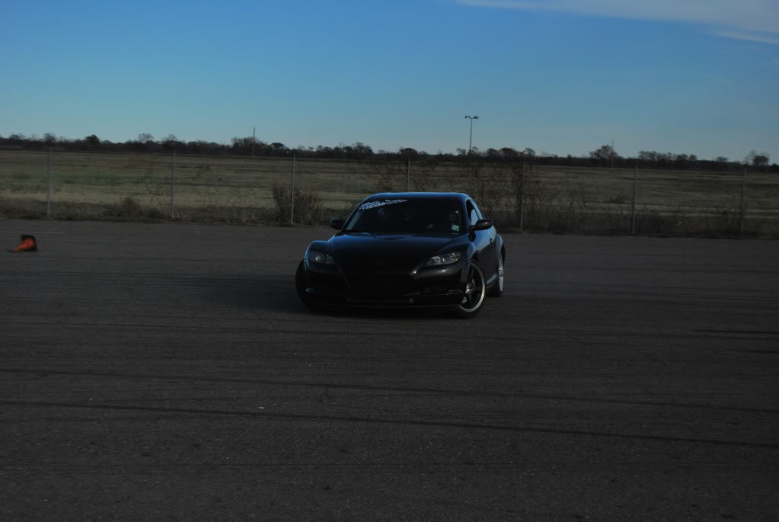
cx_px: 390
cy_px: 261
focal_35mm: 63
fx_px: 1365
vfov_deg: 21.6
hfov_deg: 31.9
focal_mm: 42
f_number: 6.3
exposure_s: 1/4000
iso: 400
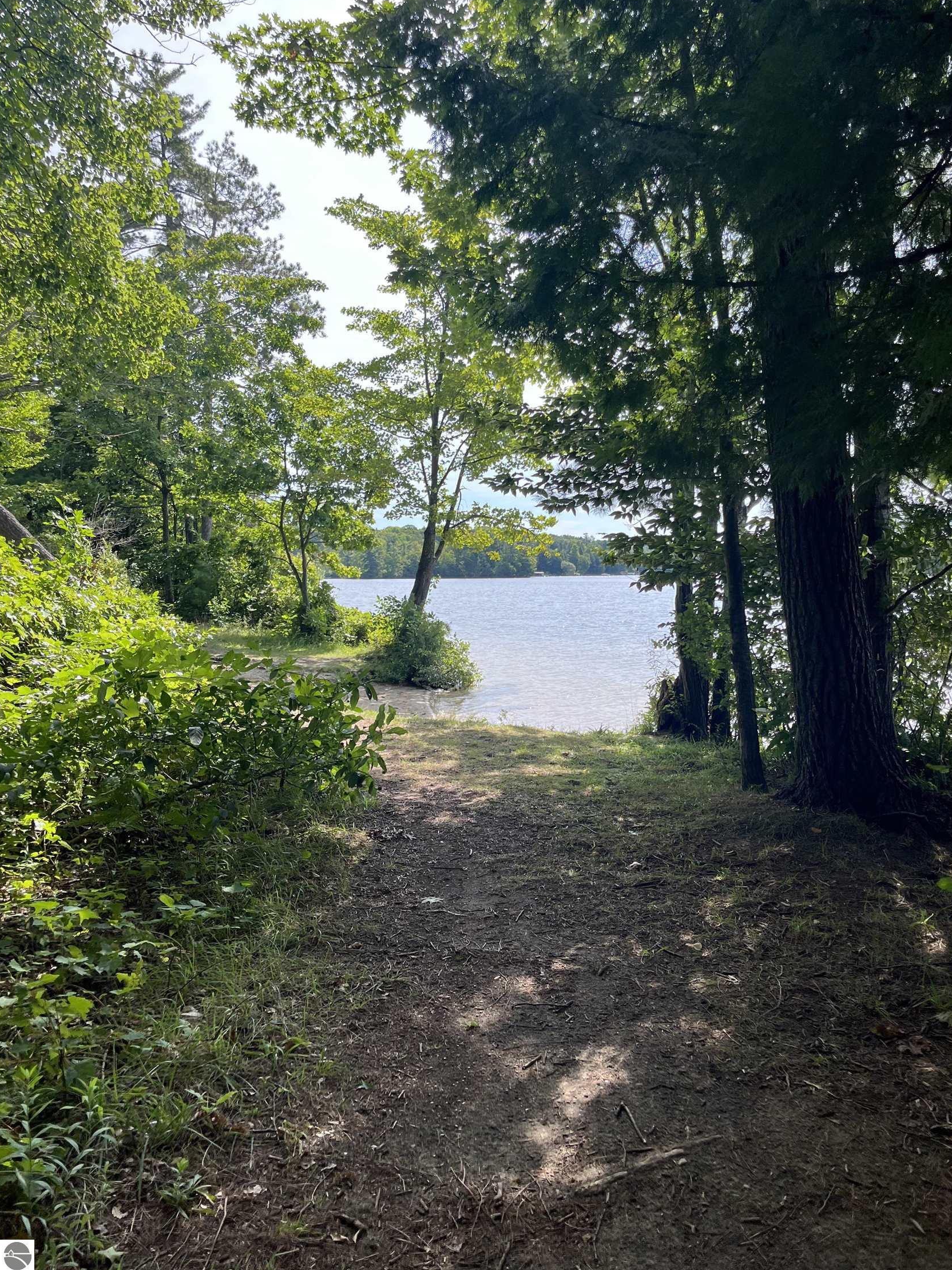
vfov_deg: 65.3
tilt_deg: -2.7
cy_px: 614
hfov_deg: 51.3
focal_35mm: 27
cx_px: 491
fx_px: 990
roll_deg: +0.0
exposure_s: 1/935
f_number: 1.6
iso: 50
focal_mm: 5.1
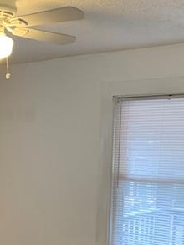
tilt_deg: -9.6
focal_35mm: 68
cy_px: 241
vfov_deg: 27.1
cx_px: 25
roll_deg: +0.9
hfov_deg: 21.2
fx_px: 483
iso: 125
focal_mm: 4.25
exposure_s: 1/60
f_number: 1.8
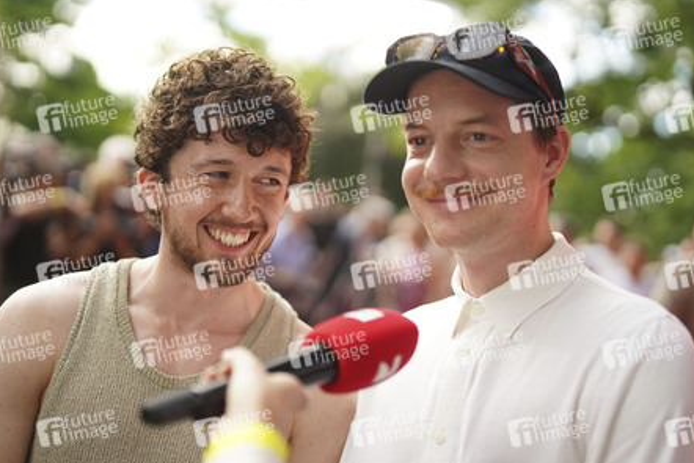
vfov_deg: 26.5
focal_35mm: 51
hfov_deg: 38.9
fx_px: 983
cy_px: 232
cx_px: 349
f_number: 1.8
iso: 320
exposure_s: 1/2000
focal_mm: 50
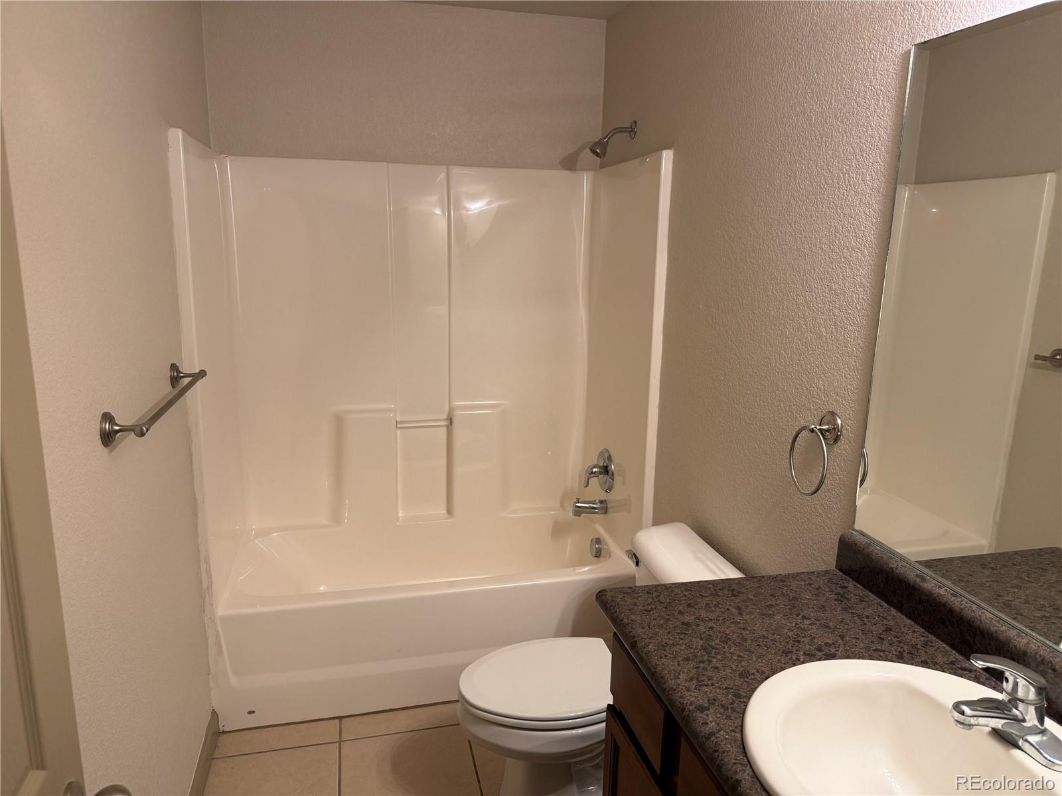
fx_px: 736
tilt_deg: -12.3
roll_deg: -1.7
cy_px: 398
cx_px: 531
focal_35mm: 24
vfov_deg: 56.8
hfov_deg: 71.6
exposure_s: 1/60
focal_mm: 6.76
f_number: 1.78
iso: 160
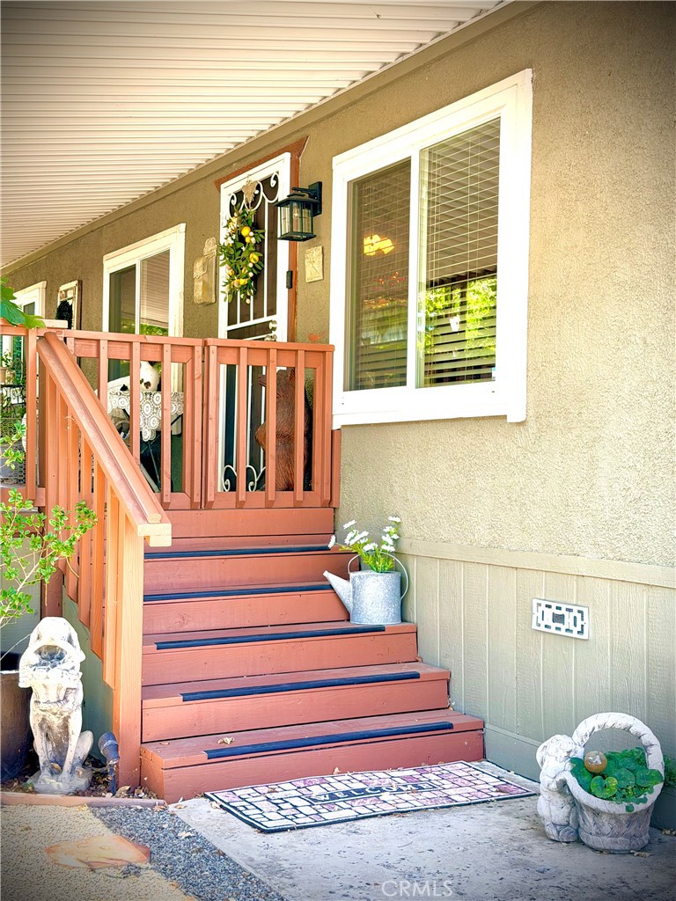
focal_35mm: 48
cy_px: 450
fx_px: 1250
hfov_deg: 30.3
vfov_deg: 39.7
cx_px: 338
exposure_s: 1/182
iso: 64
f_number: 1.78
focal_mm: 6.76
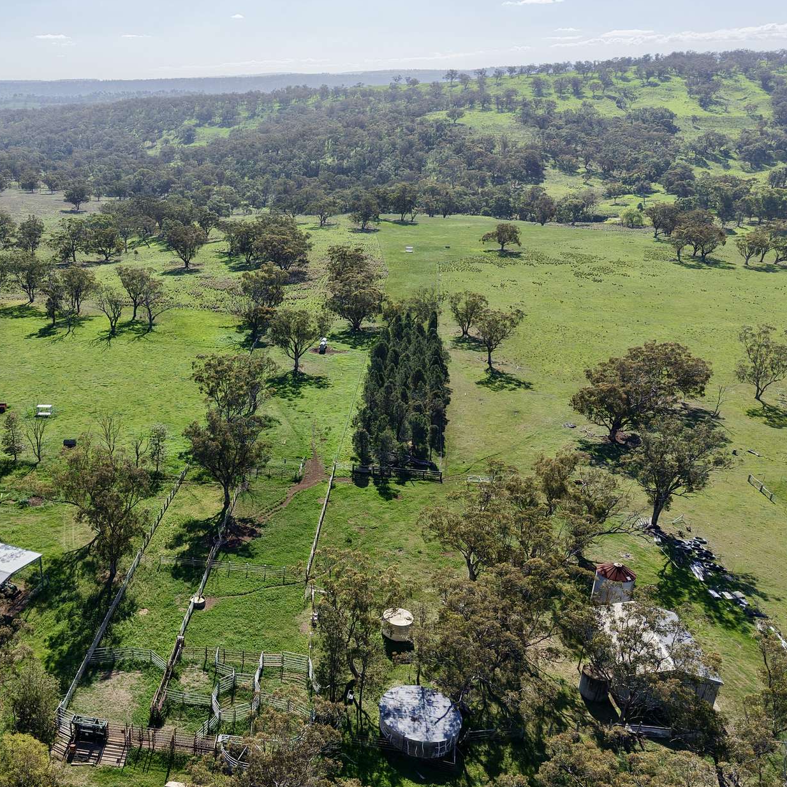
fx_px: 849
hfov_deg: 47.8
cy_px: 445
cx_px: 195
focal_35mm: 33
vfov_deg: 49.6
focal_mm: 8.67
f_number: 1.8
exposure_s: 1/6000
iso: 390
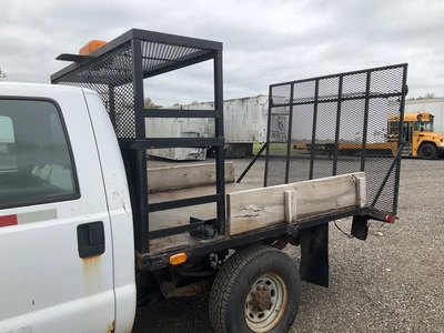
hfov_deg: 61.7
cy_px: 166
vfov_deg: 48.2
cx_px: 222
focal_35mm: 29
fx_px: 372
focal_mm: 3
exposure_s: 1/657
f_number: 1.8
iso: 25
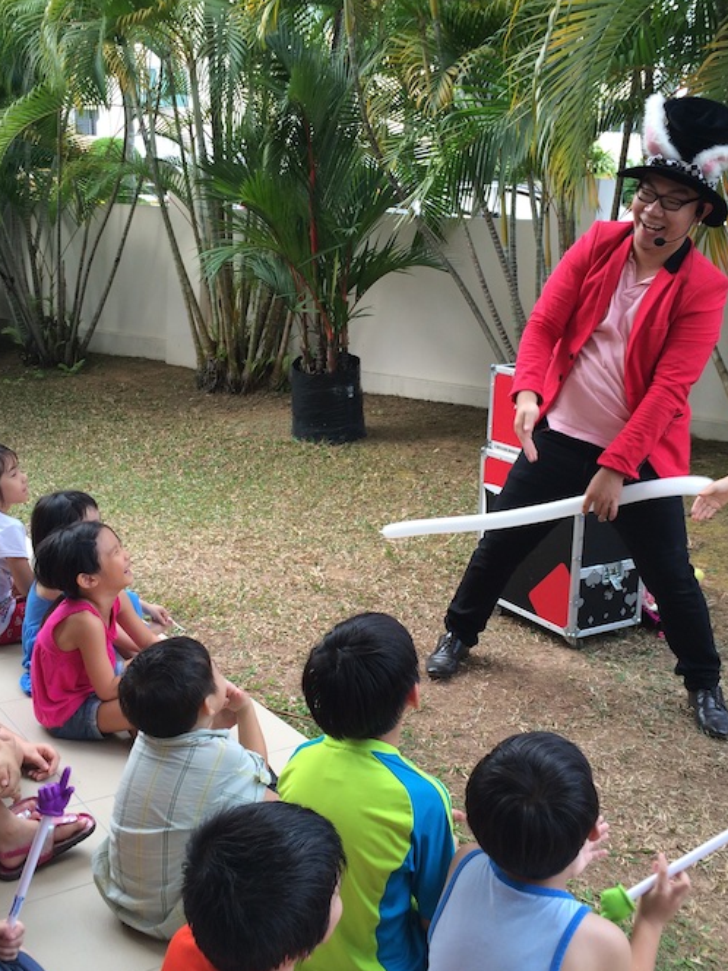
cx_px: 352
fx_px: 1150
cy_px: 481
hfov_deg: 35.1
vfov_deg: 45.8
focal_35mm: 41
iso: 50
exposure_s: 1/120
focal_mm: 4.12
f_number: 2.2
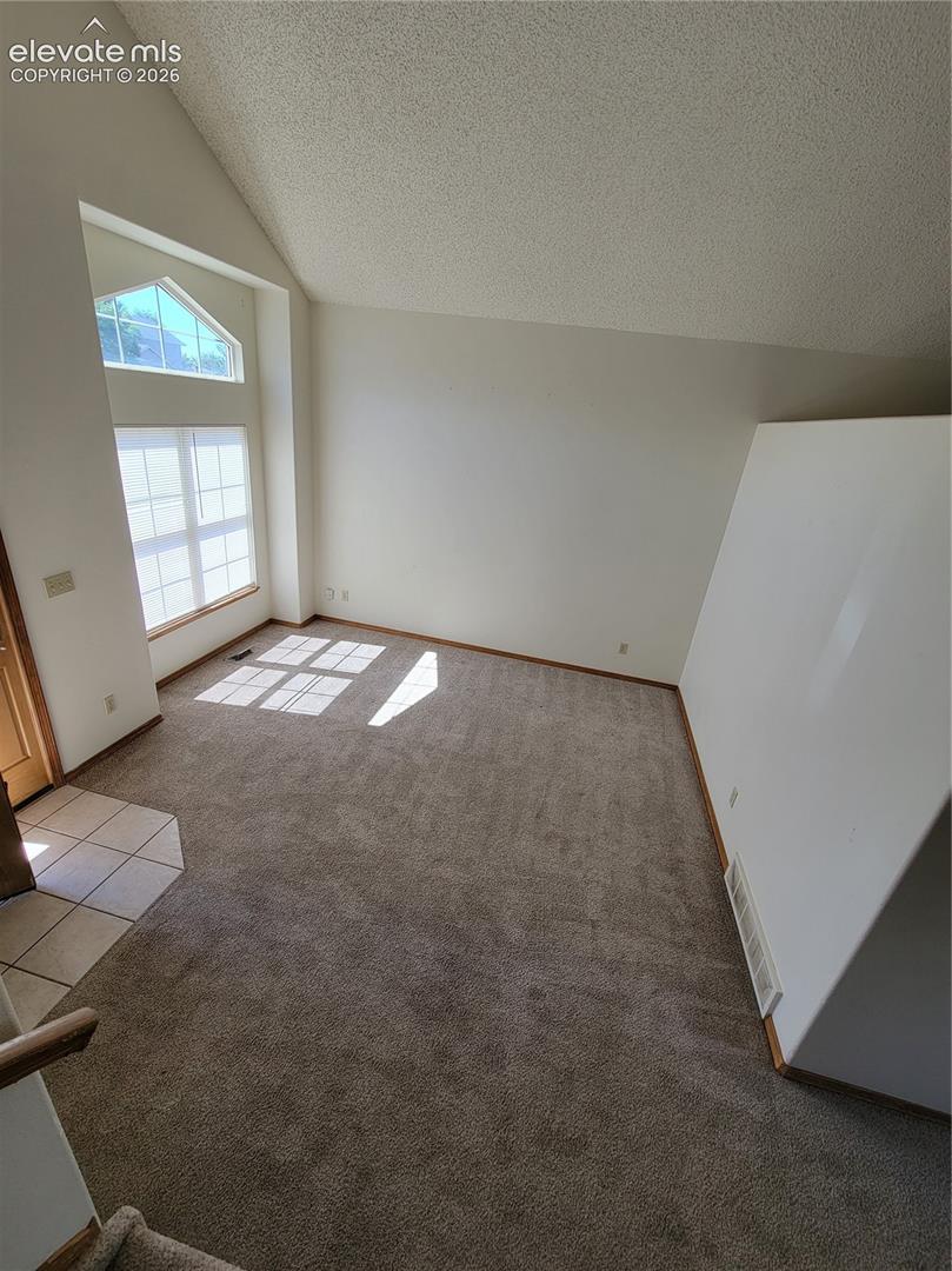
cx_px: 476
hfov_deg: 89.9
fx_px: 477
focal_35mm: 13
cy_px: 636
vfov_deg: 106.2
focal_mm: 2.2
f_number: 2.2
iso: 50
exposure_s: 1/142
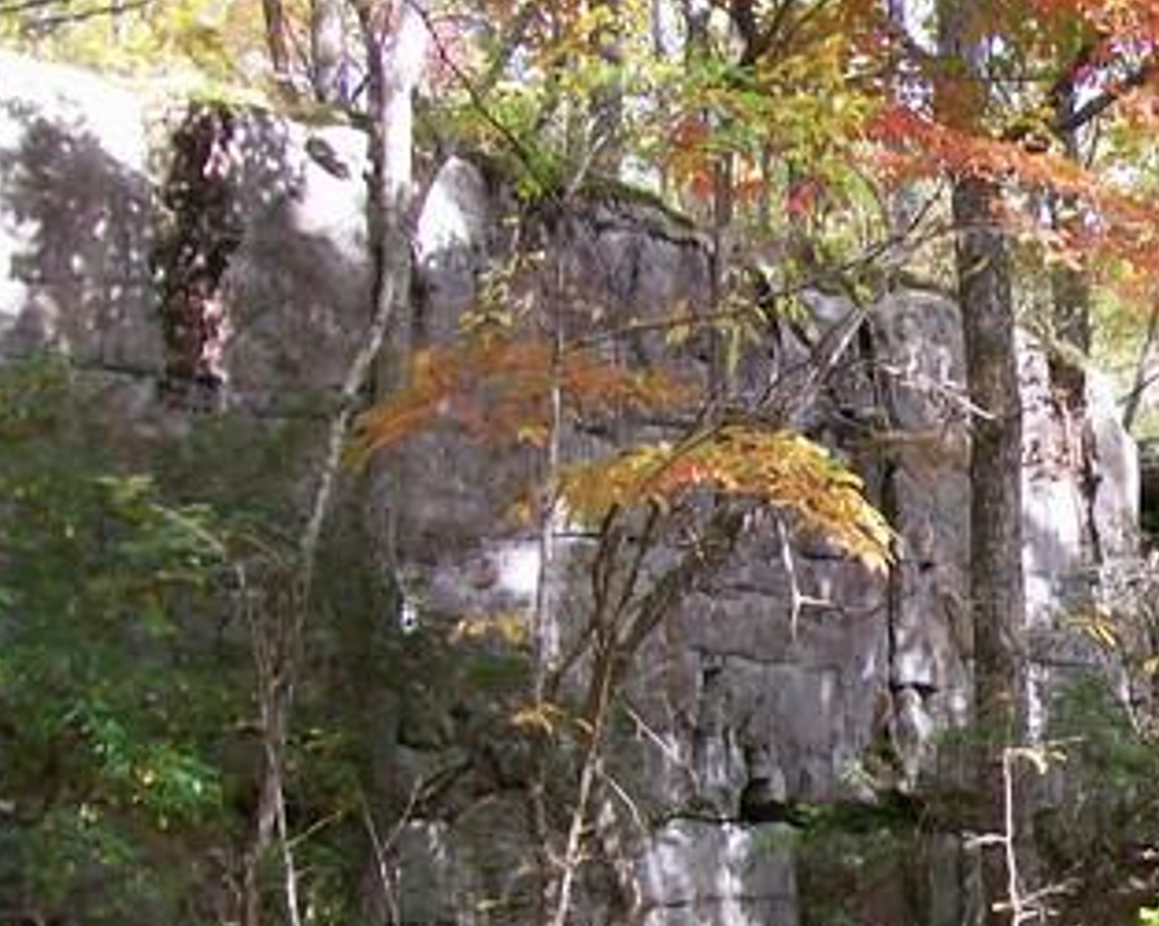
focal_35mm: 80
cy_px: 724
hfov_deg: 22.6
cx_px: 1244
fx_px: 2742
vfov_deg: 19.0
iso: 80
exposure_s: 1/90.2
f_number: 2.7
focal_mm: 6
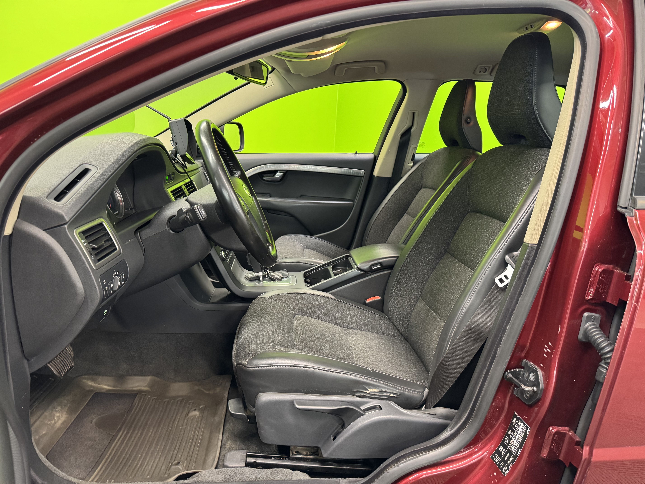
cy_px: 242
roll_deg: -3.6
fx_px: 447
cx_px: 322
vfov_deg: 56.8
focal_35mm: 24
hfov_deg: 71.6
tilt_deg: -12.9
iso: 500
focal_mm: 6.76
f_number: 1.78
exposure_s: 1/50
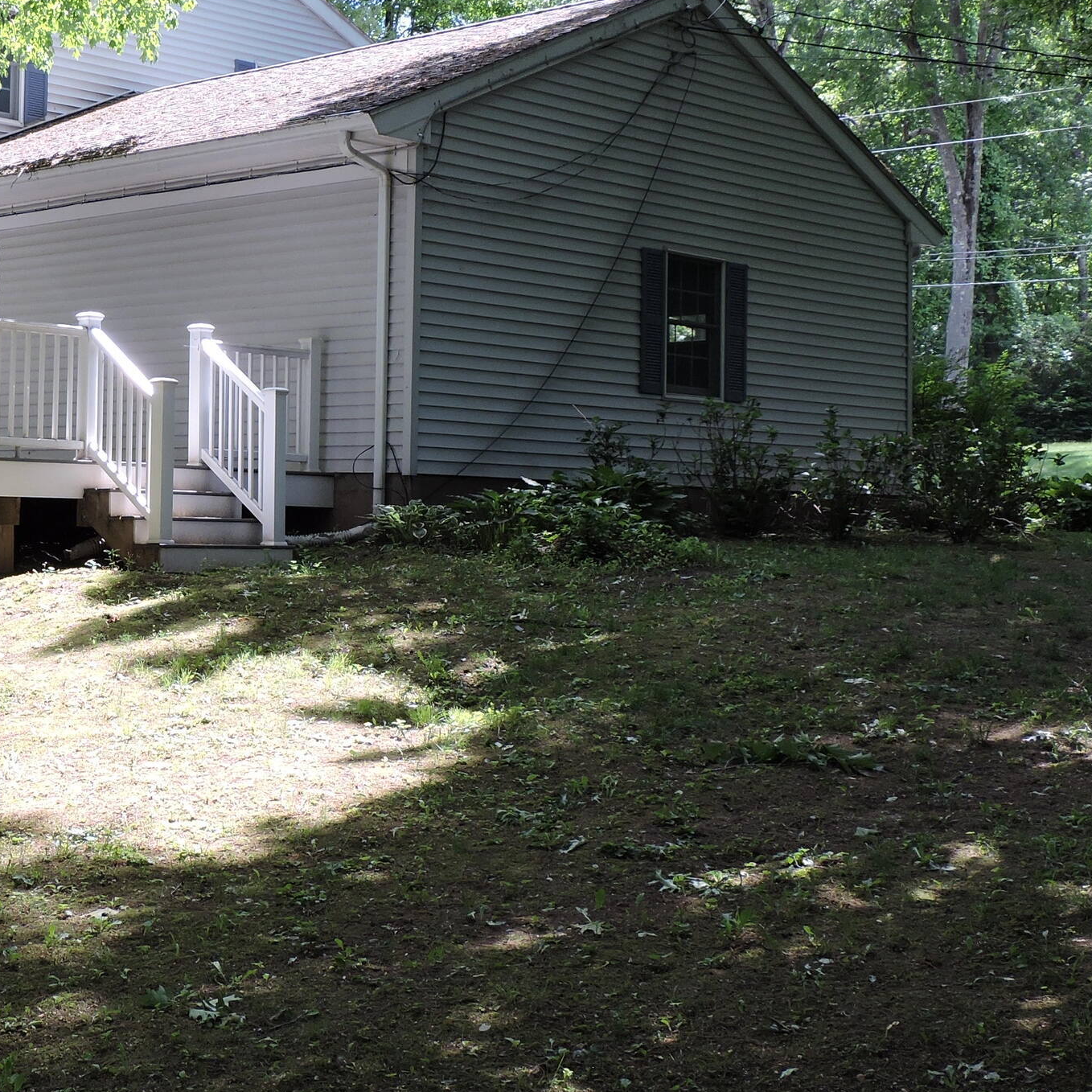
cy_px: 432
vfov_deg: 28.5
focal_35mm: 60
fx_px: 2141
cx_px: 133
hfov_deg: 27.7
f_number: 3.1
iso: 100
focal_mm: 5.4
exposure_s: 1/160
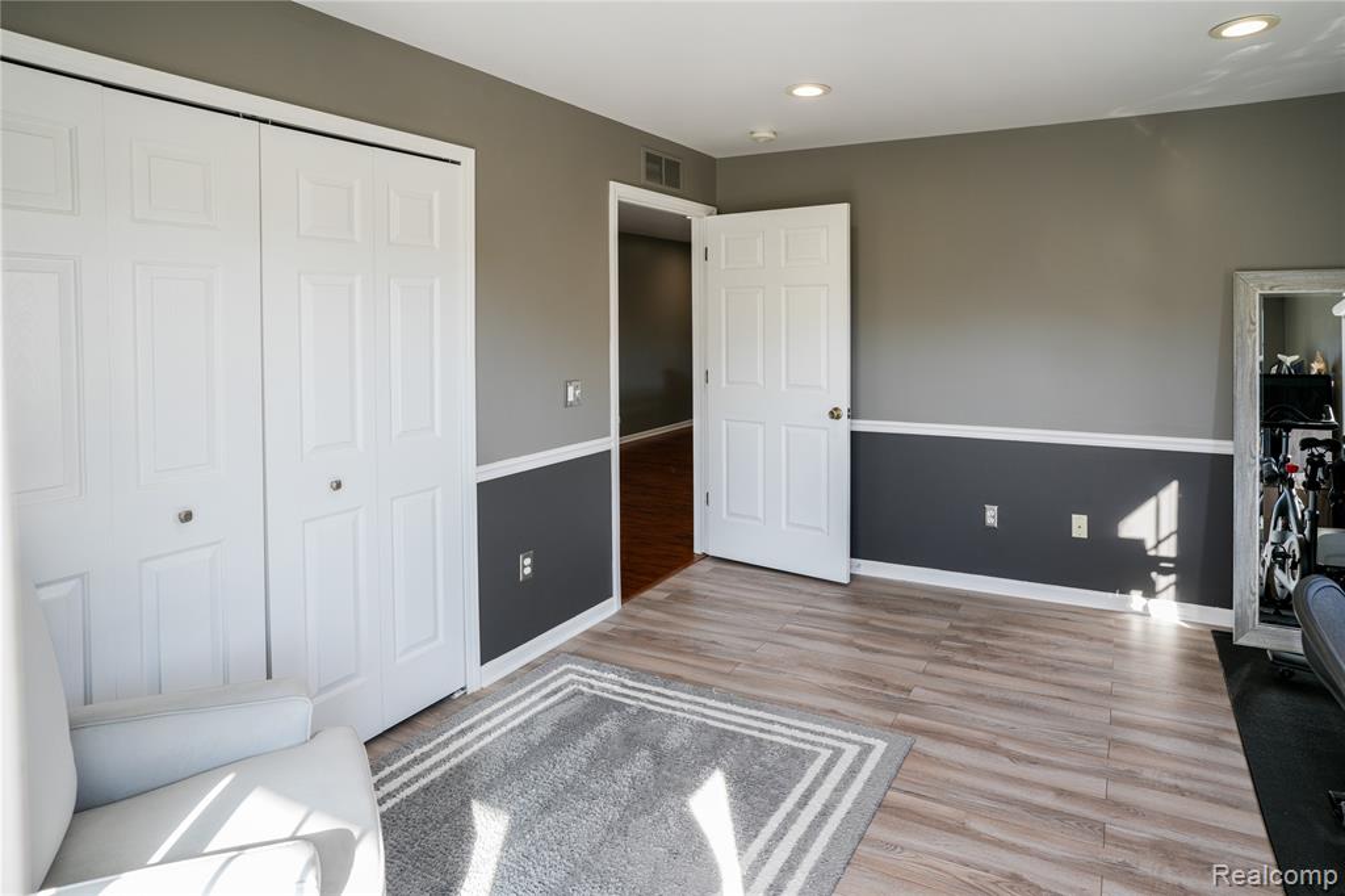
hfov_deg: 84.0
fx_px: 747
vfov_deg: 61.9
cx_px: 672
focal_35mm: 20
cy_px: 448
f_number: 5.6
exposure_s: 1/50
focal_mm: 20
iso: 160
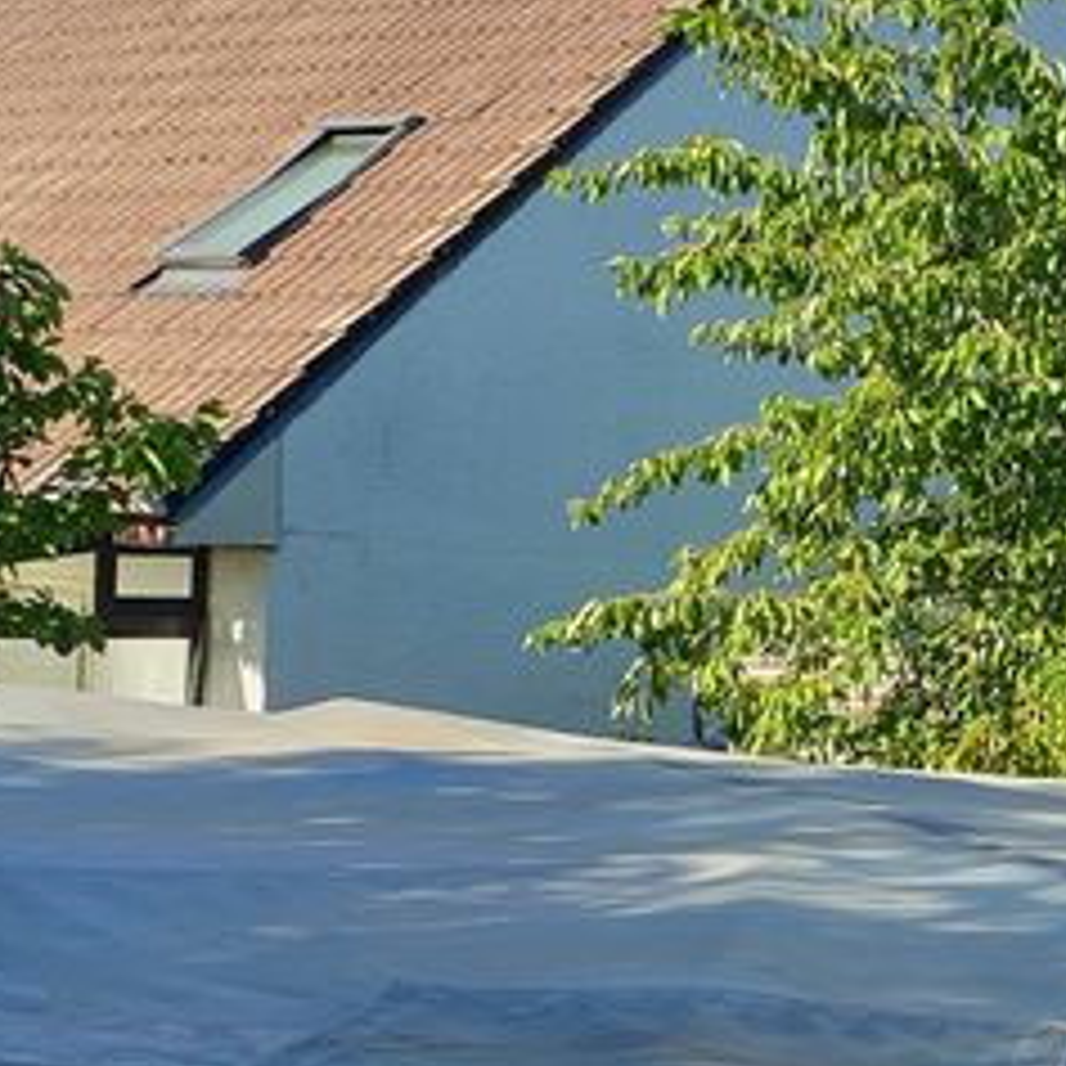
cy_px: 562
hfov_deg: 17.7
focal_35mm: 97
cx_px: 922
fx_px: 3380
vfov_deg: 17.9
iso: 50
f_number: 2.4
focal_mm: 4.3
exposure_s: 1/781
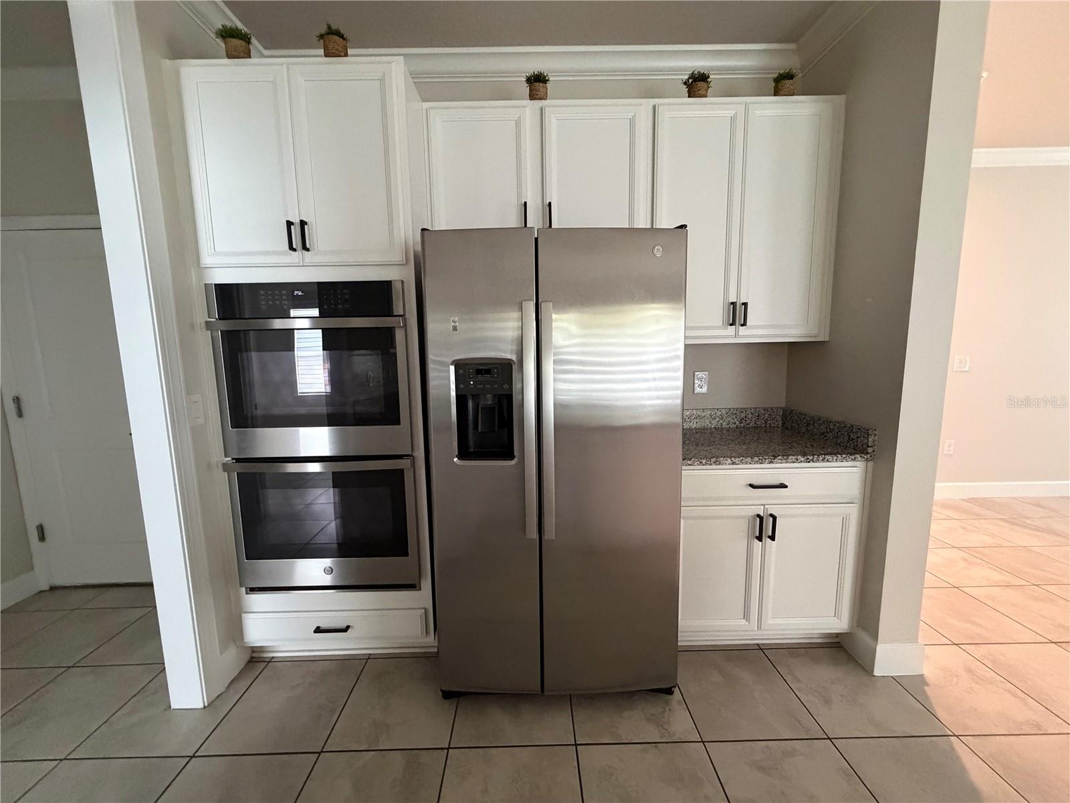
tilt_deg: -7.3
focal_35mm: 14
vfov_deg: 85.7
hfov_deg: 102.1
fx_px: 433
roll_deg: +0.7
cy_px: 402
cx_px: 535
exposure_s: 1/60
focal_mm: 2.22
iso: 640
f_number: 2.2
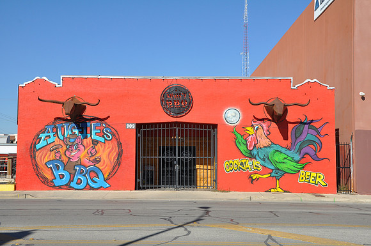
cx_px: 186
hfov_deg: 41.2
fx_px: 494
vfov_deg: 28.0
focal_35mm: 48
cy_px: 123
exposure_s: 1/160
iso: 200
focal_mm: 32
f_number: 13
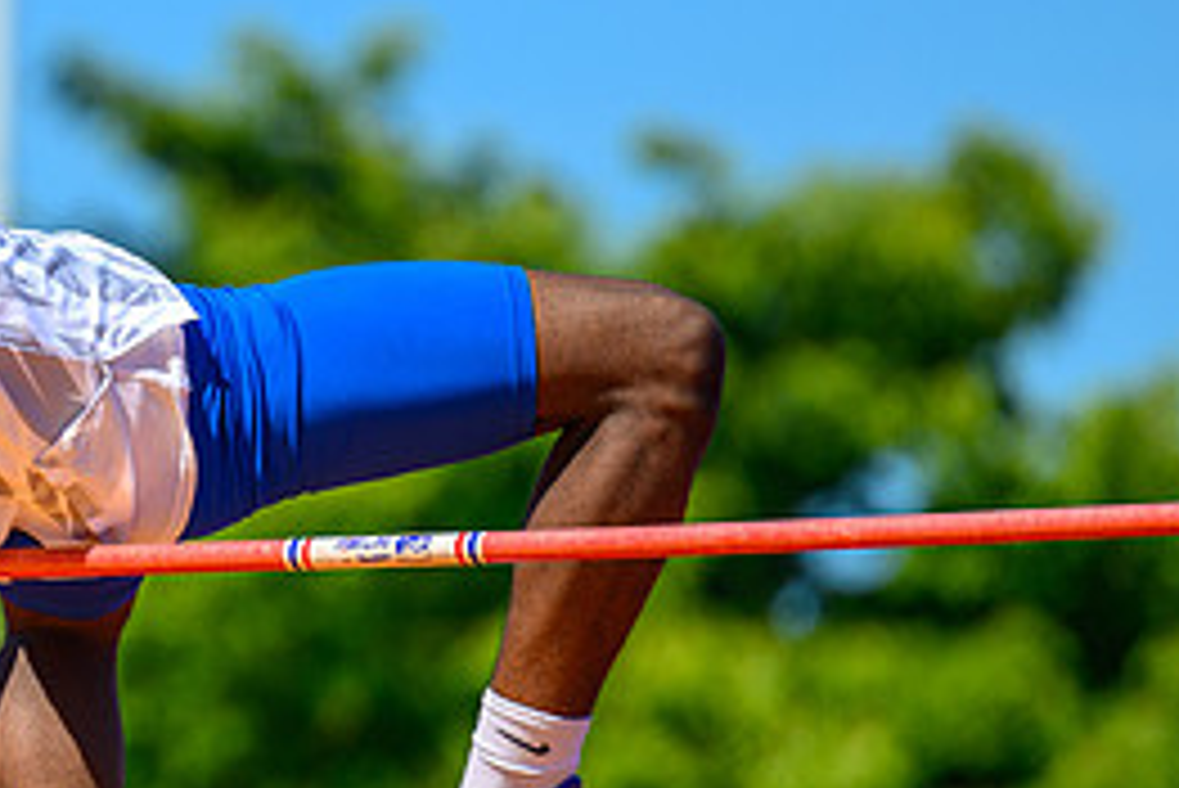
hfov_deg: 3.6
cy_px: 536
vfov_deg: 2.4
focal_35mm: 572
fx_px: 18743
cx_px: -174
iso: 80
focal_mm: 200
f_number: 2.8
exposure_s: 1/1600
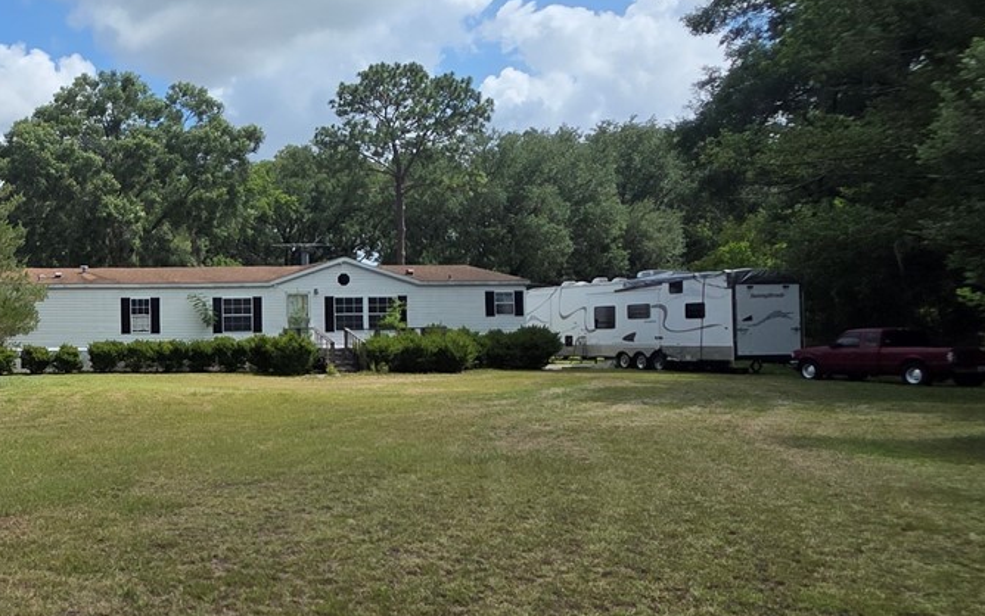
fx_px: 886
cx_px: -25
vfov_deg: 38.3
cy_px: 335
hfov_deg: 47.1
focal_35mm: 33
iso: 40
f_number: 1.9
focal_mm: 2.2
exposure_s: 1/2565
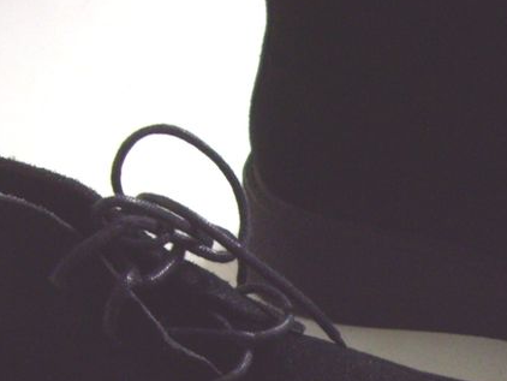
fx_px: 1319
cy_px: 362
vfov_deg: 16.2
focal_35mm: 90
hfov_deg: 21.6
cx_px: 366
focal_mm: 6.2
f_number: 2.7
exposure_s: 1/8
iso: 200
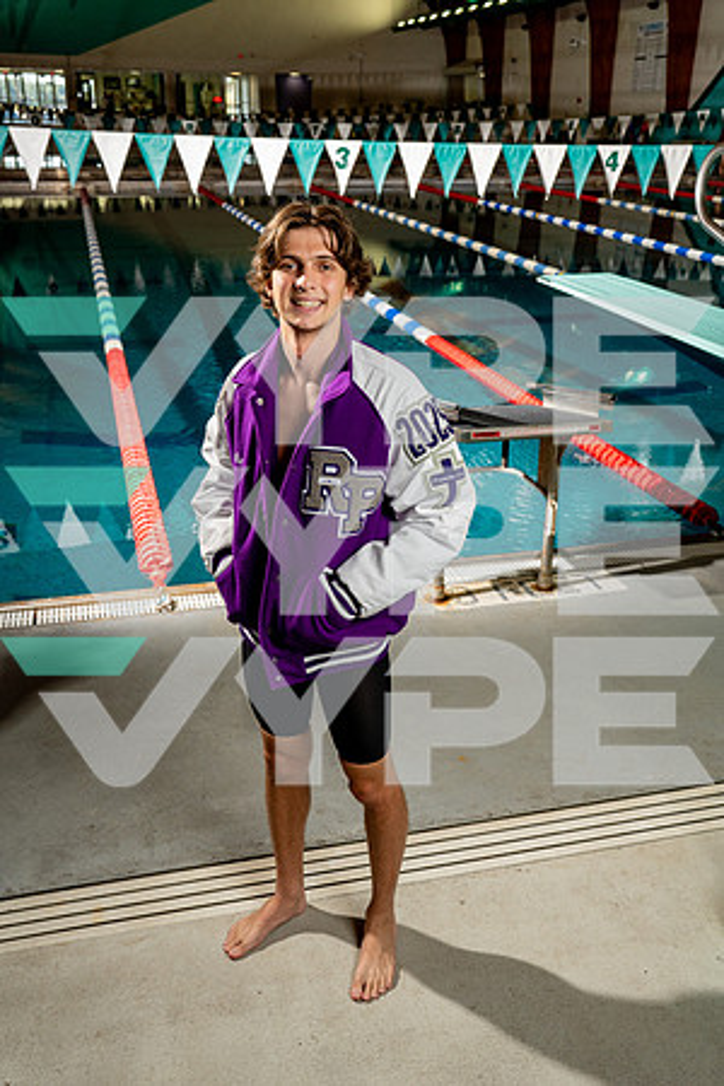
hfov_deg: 37.9
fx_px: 1056
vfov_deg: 54.4
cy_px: 543
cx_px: 362
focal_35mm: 35
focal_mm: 35
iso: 640
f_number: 6.3
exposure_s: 1/250
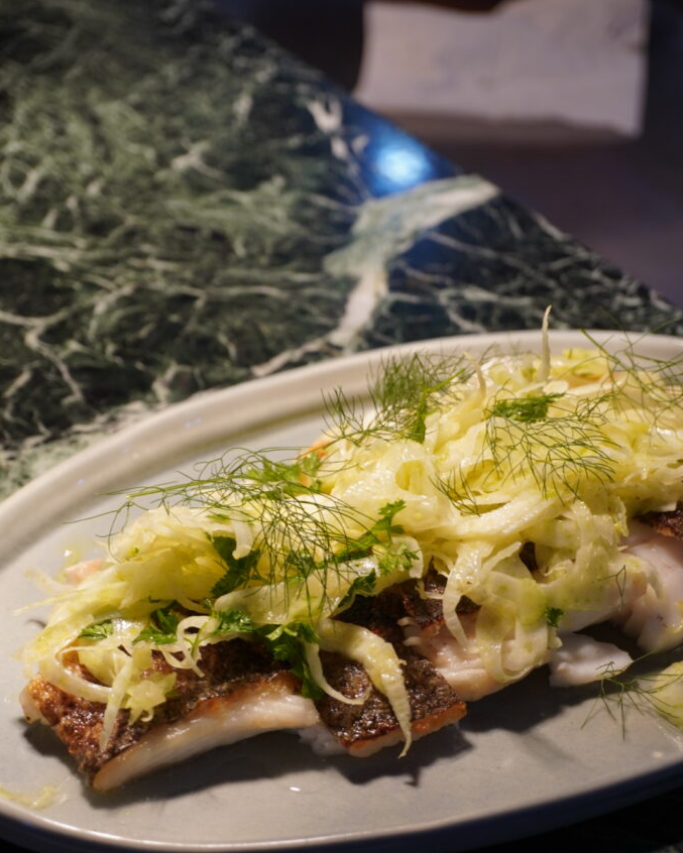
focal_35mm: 84
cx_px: 341
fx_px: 2111
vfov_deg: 22.8
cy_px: 509
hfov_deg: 18.4
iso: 250
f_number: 5.6
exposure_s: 1/80
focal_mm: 49
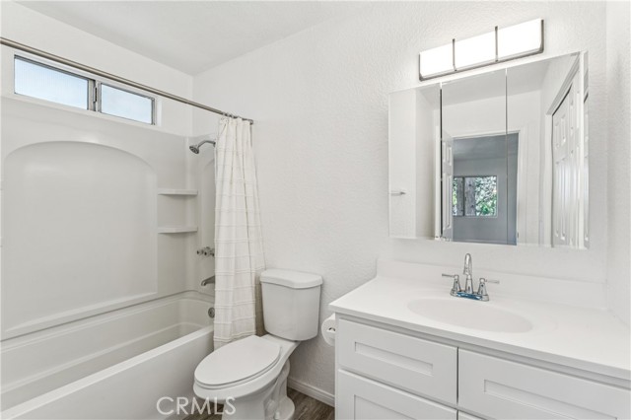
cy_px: 210
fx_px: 284
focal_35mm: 16
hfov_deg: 96.1
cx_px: 316
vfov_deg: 73.0
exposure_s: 1/3.33
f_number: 13
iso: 100
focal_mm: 16.2
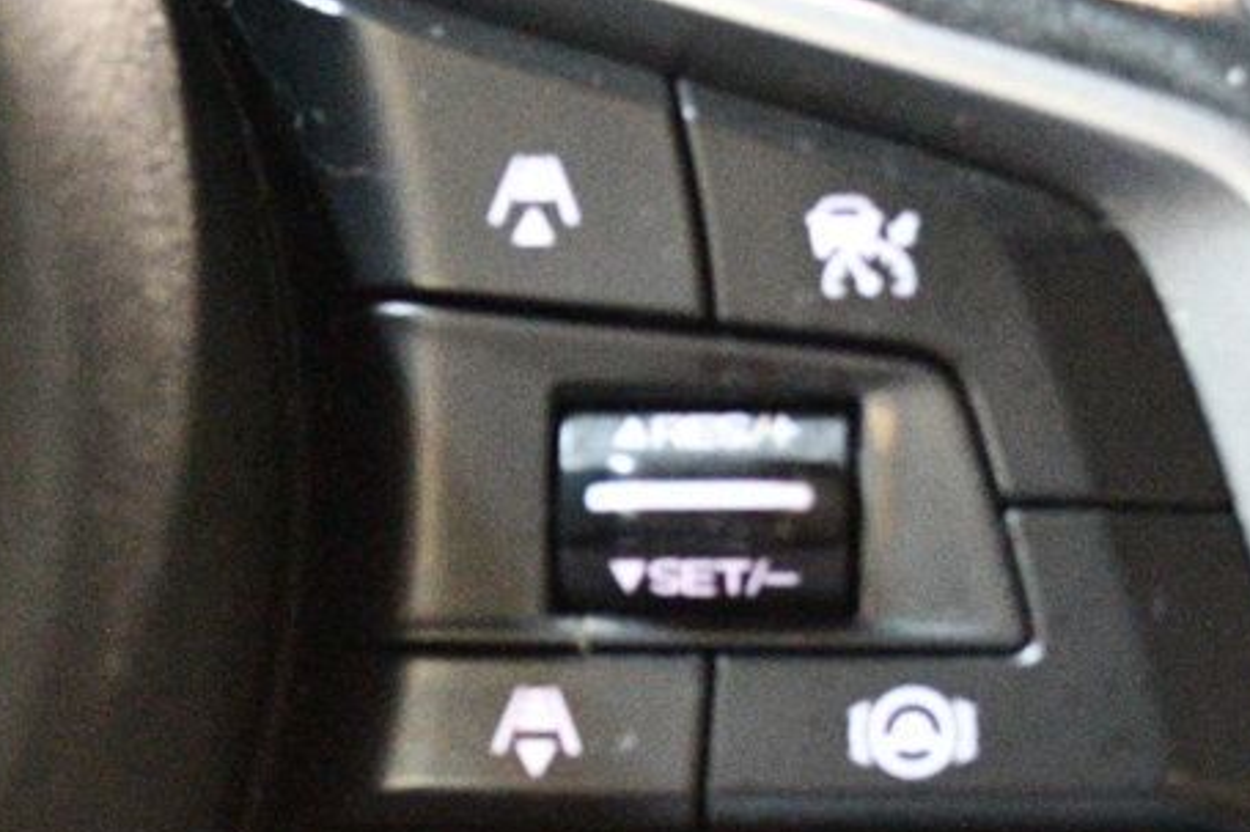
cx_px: 582
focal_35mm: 108
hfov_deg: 18.9
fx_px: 3748
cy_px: 796
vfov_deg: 12.5
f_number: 4.8
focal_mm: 32
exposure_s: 1/20
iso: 12800
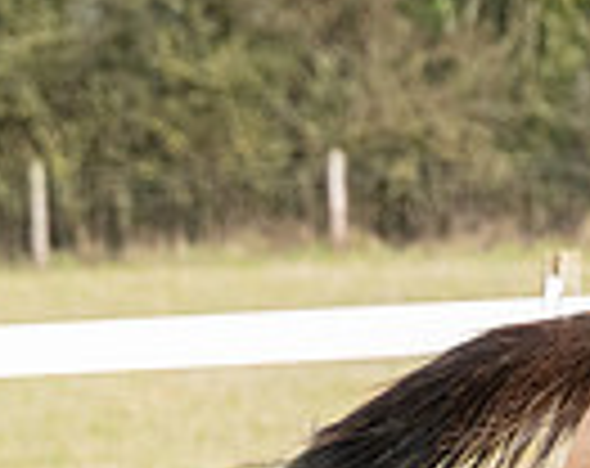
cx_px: 1543
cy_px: 637
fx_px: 13249
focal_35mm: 761
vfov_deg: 2.0
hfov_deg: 2.5
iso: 800
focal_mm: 140
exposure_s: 1/2000
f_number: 5
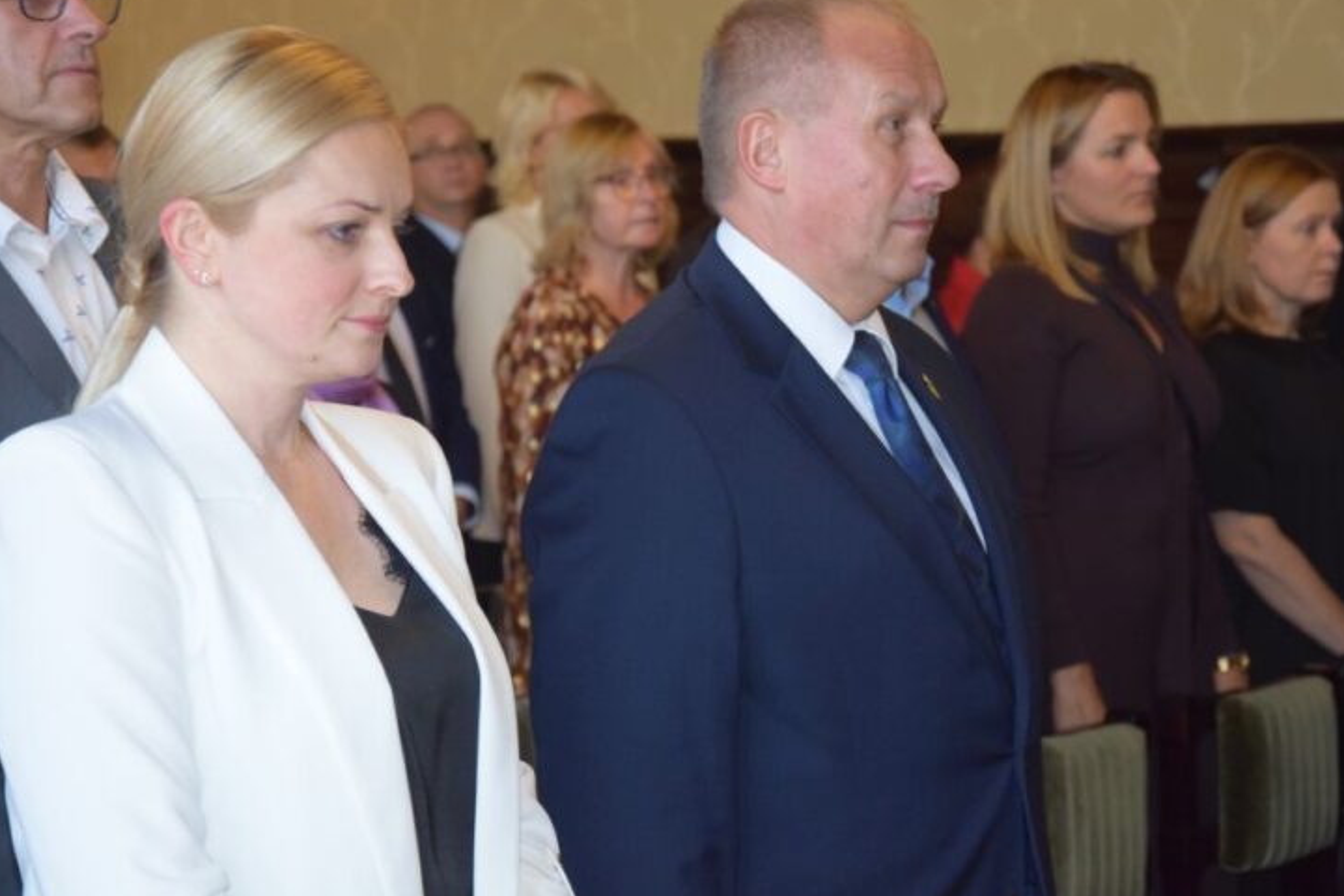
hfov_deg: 18.3
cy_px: 435
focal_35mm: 112
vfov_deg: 12.2
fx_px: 4181
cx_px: 683
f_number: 5.3
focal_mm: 70
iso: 2200
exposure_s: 1/60
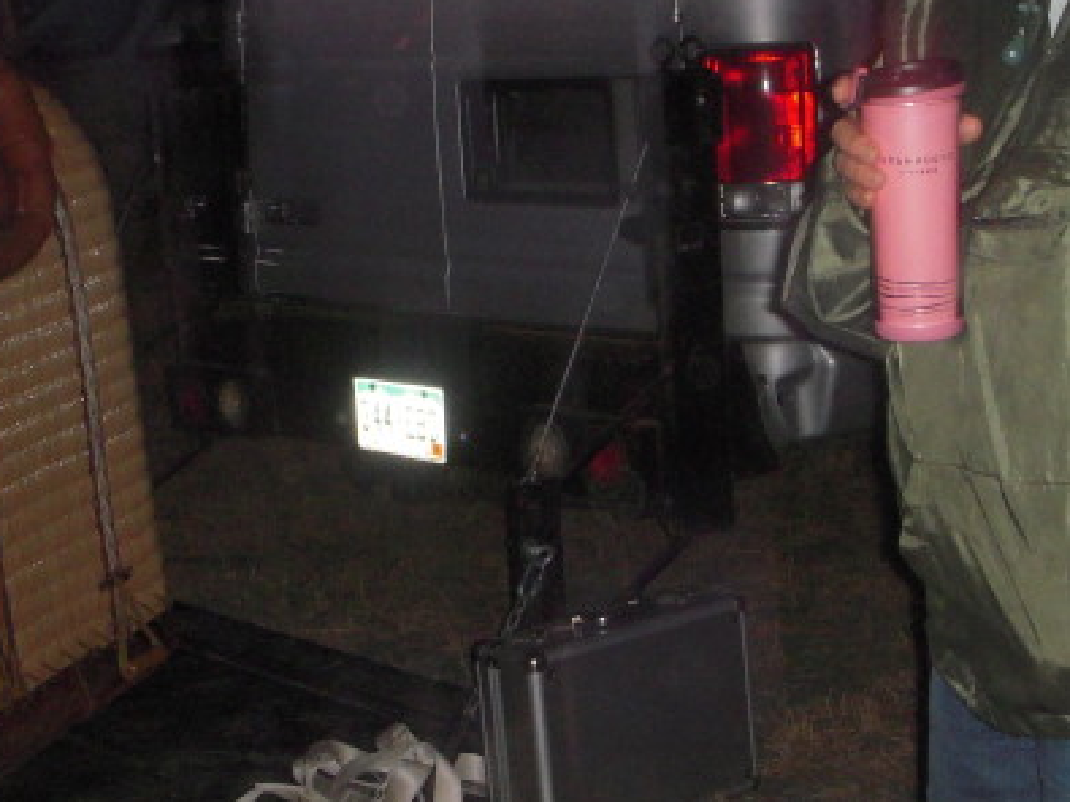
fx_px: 2379
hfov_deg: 25.3
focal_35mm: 77
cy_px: 287
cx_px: 523
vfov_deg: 19.1
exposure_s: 1/2
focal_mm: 6.3
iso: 400
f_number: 3.3
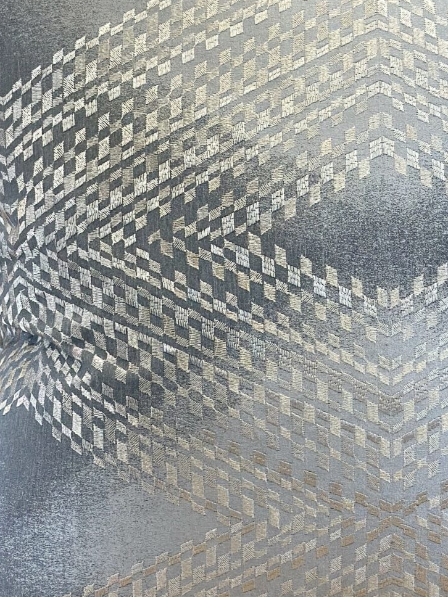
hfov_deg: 11.6
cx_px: 378
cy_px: 141
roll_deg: +0.3
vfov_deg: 15.4
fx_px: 2192
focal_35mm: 127
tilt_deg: -9.3
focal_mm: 6.86
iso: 64
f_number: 1.78
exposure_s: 1/120
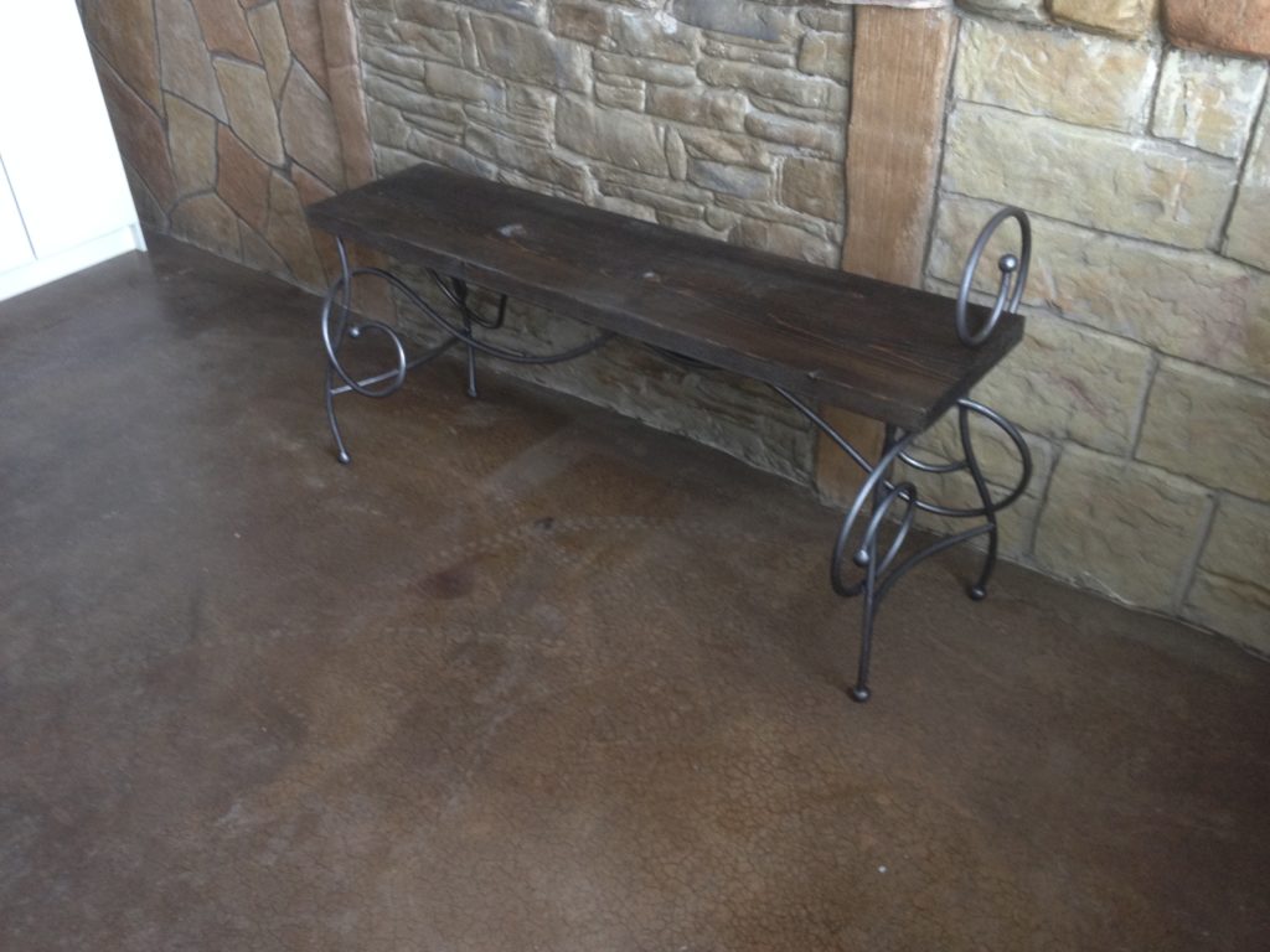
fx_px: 1284
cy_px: 476
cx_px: 635
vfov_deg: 40.7
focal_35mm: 35
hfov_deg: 52.6
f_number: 2.4
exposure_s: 1/20
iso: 100
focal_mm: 4.28
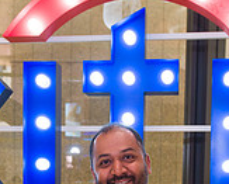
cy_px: 222
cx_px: 111
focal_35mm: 80
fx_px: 543
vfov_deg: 18.2
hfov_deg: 23.8
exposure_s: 1/200
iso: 1600
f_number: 4
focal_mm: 24
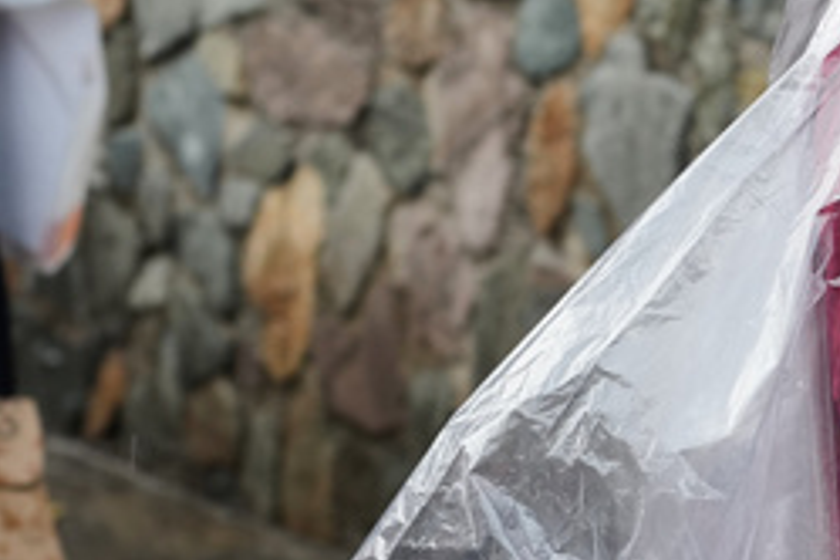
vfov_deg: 9.5
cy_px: 337
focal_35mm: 144
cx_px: 914
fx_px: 3360
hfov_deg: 14.0
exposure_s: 1/400
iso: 500
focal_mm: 35
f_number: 2.8
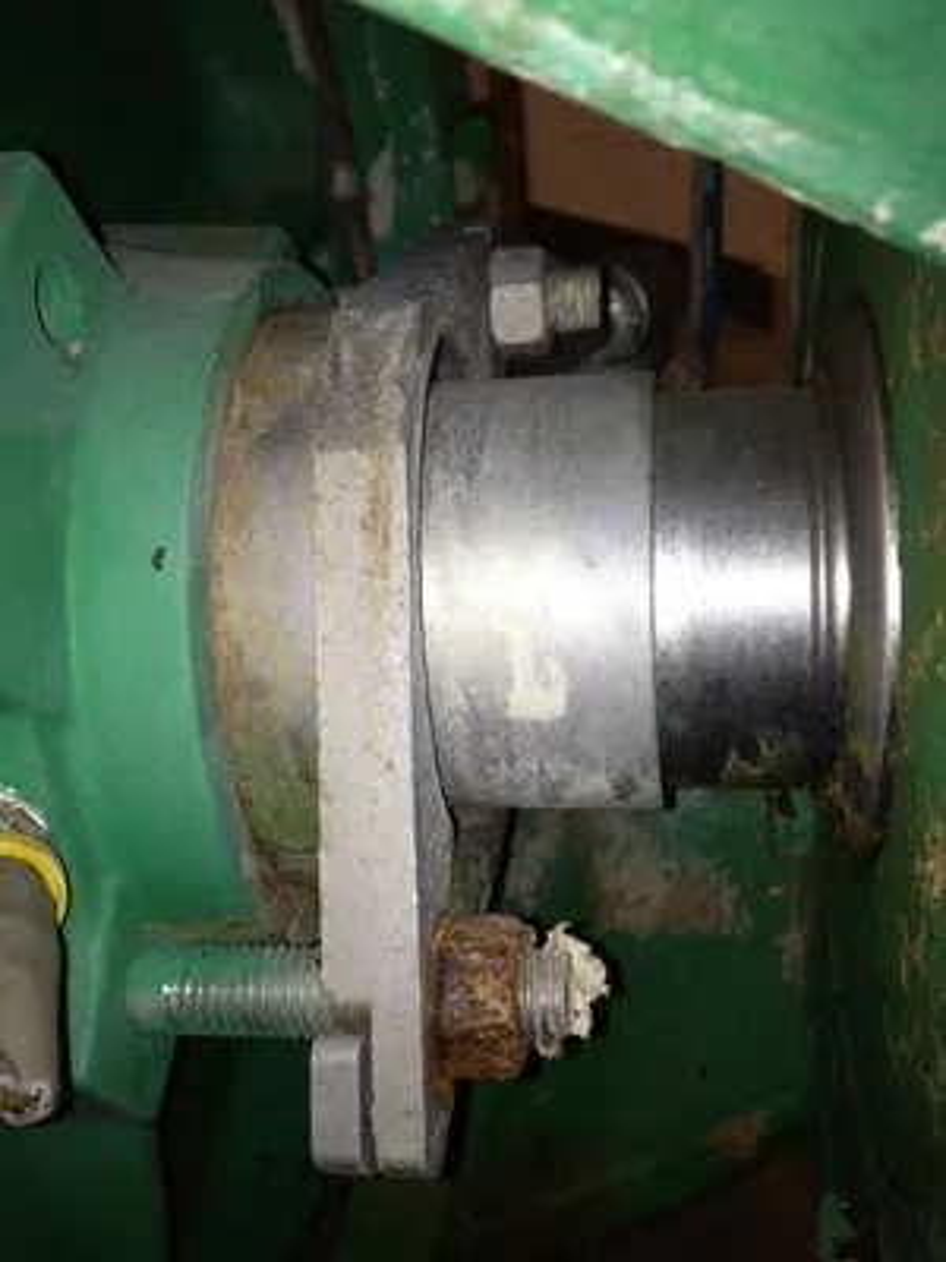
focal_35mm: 35
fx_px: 1275
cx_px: 473
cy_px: 631
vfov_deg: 52.6
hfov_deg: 40.7
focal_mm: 4.28
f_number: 2.4
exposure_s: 1/45
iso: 50
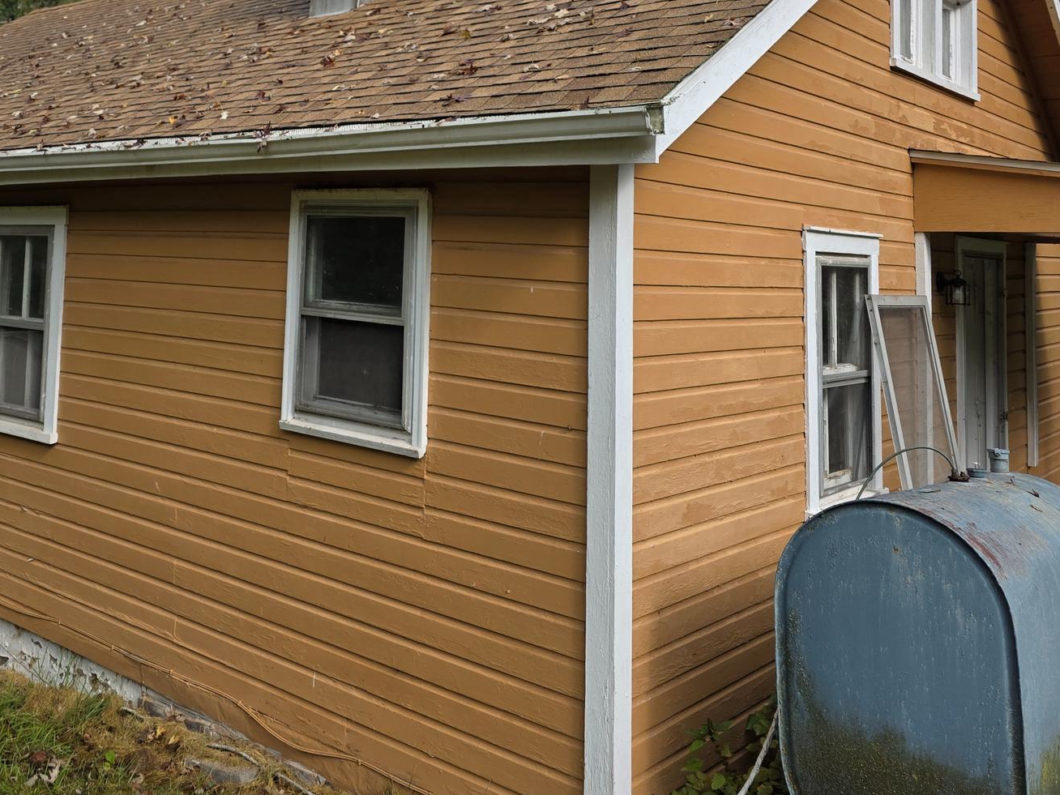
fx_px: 1102
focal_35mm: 36
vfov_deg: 38.6
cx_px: 348
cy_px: 194
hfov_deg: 50.4
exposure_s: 1/3345
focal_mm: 6.3
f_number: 1.7
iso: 80
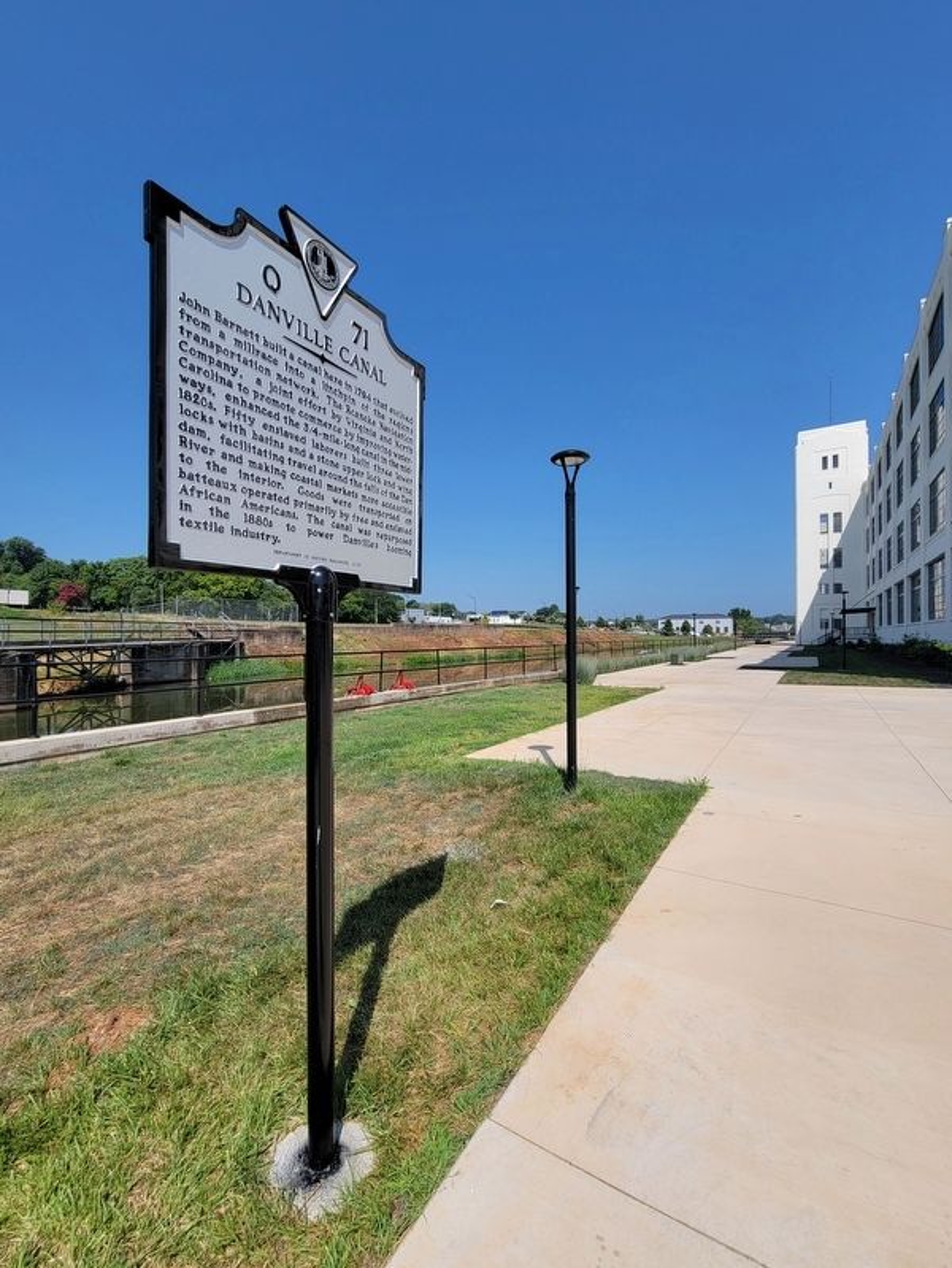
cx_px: 476
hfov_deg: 90.0
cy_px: 634
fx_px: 476
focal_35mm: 13
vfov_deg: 106.2
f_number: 2.2
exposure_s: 1/2500
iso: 50
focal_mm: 2.2
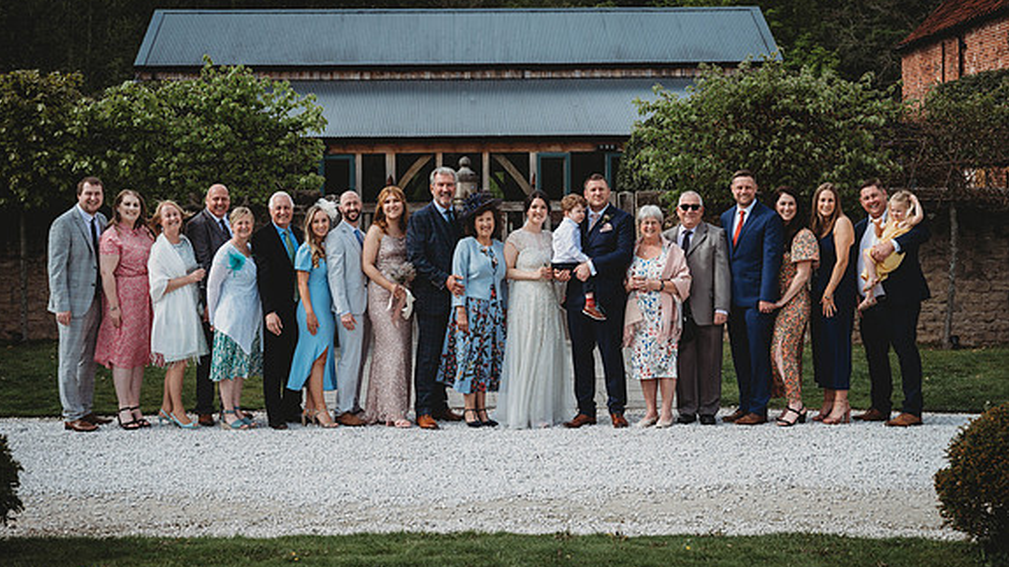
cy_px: 256
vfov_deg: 21.4
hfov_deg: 37.2
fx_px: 1498
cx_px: 502
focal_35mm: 56
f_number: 4.5
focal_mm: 53
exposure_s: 1/640
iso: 100
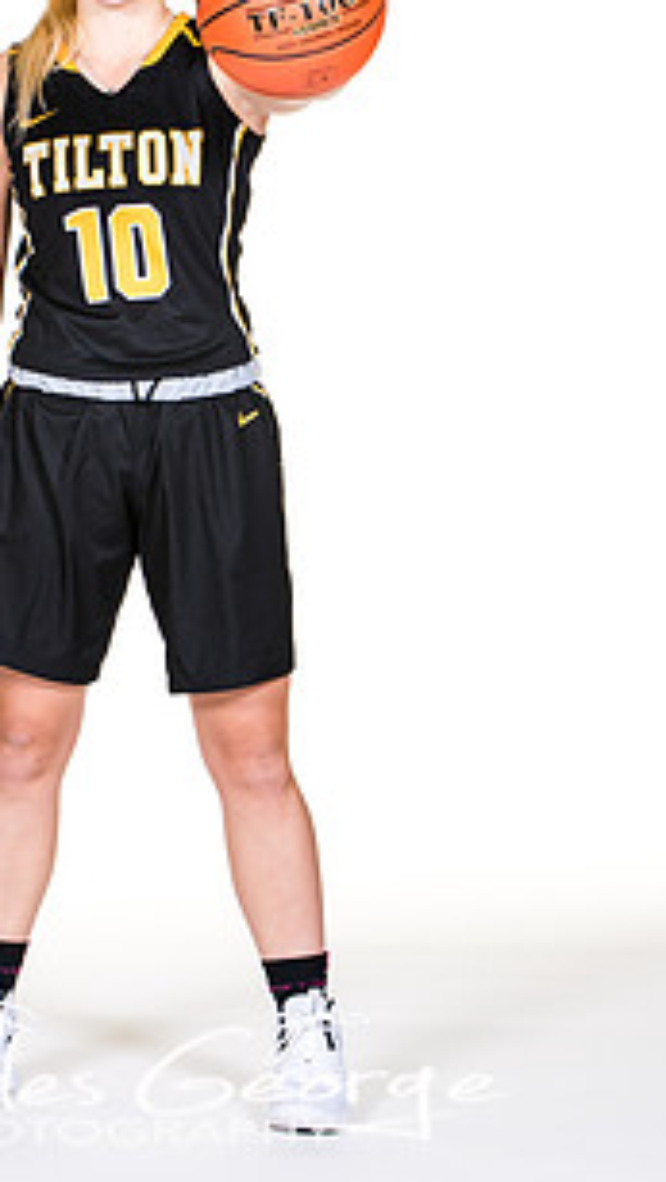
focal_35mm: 189
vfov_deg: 11.4
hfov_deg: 6.4
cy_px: 393
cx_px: 146
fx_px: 5926
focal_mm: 82
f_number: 6.3
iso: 200
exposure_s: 1/160
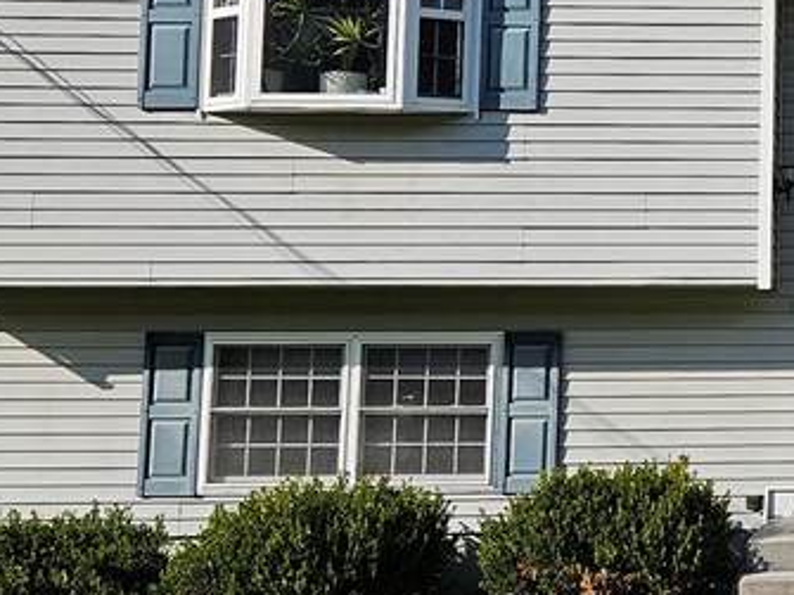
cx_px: 1123
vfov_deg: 16.6
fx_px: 2018
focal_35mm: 88
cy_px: 78
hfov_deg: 19.8
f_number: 1.8
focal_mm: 5.4
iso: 25
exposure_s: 1/2635
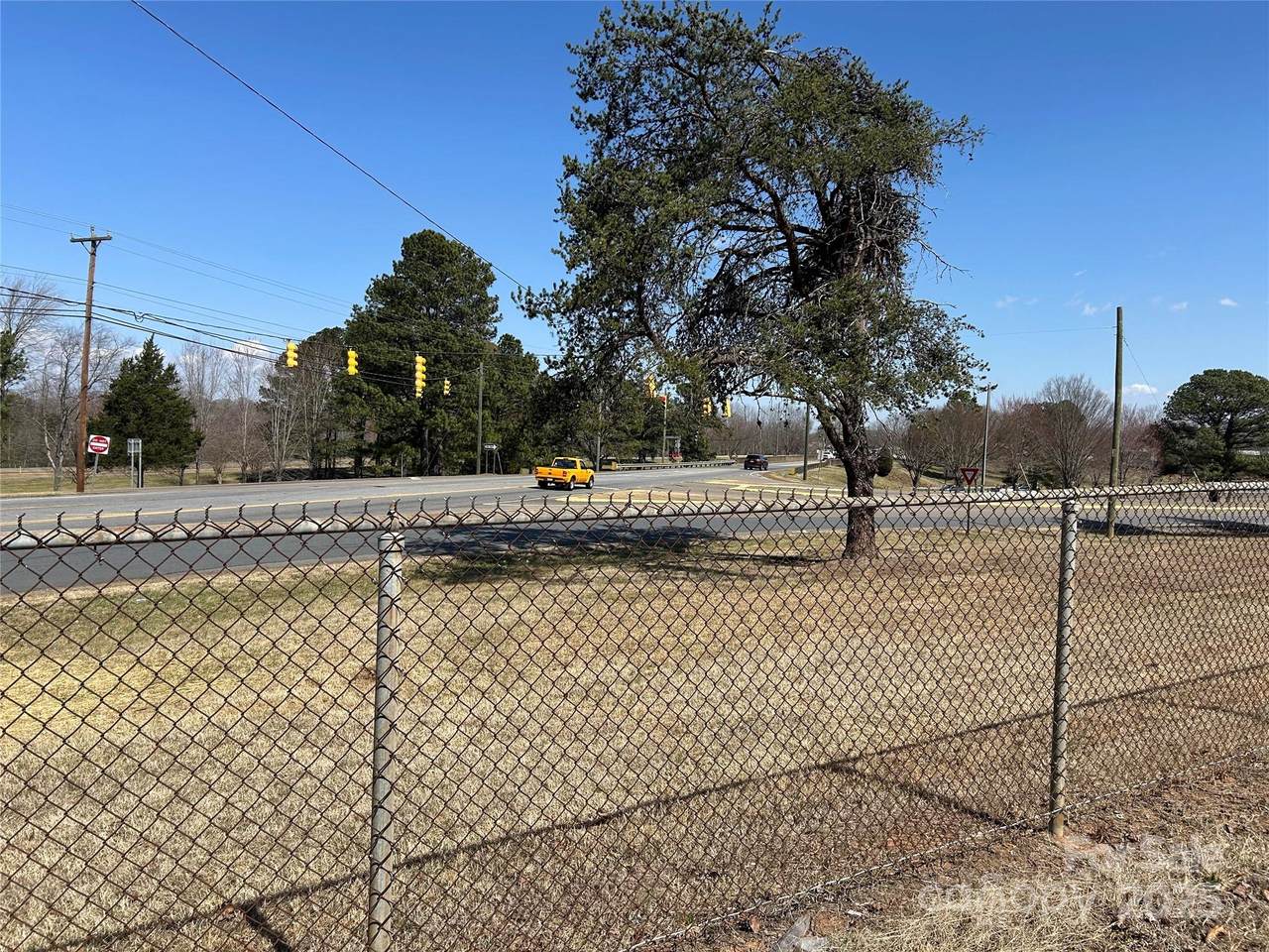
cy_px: 476
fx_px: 953
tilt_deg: +0.6
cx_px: 634
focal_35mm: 26
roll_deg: -1.9
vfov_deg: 53.1
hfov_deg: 67.3
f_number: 1.5
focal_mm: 5.7
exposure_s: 1/4274
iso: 50
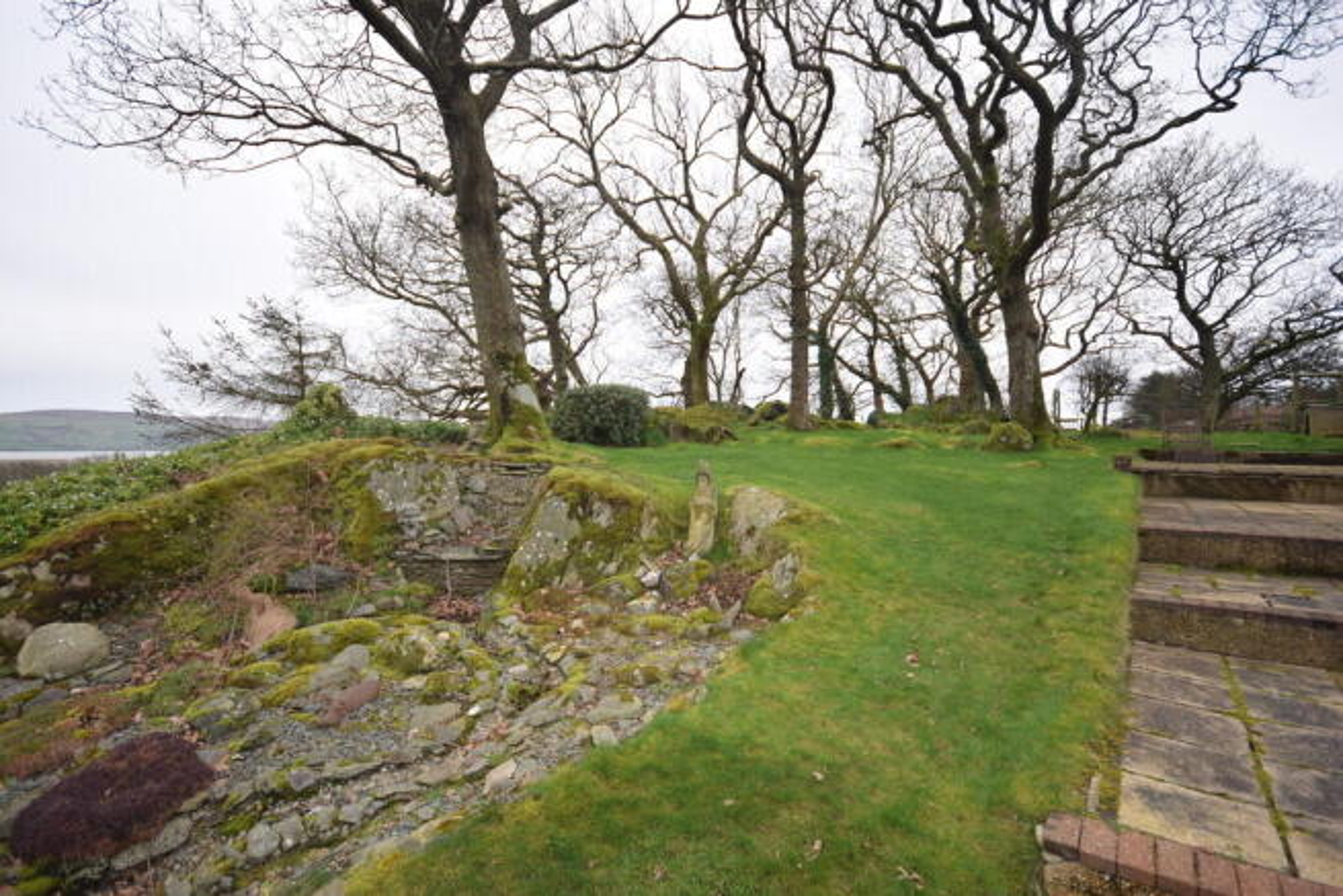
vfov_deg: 72.1
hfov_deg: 95.0
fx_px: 616
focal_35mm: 16
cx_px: 672
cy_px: 448
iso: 140
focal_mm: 11
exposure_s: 1/125
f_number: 5.6
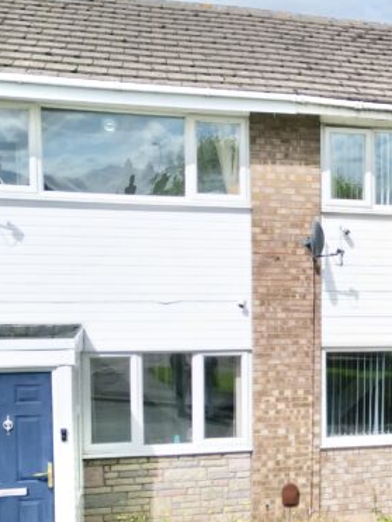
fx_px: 997
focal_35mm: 66
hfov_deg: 20.2
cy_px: 345
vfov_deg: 29.2
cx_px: 520
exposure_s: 1/5000
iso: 200
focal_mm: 6.72
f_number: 1.7
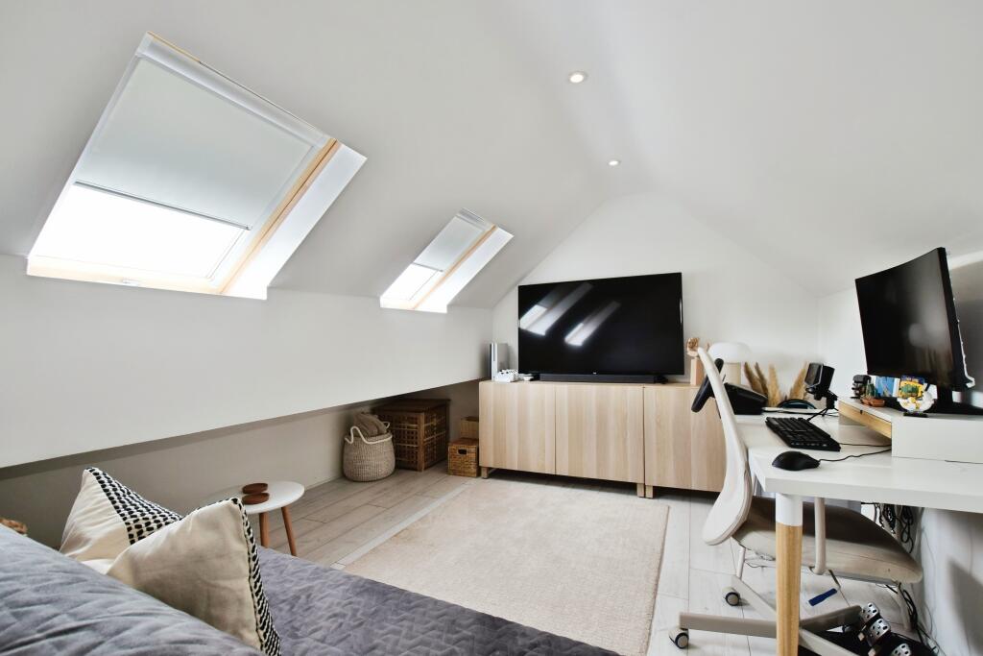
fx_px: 410
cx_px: 492
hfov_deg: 100.4
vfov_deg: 77.3
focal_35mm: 15
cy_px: 328
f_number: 8
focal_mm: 10
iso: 640
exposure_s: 1/20
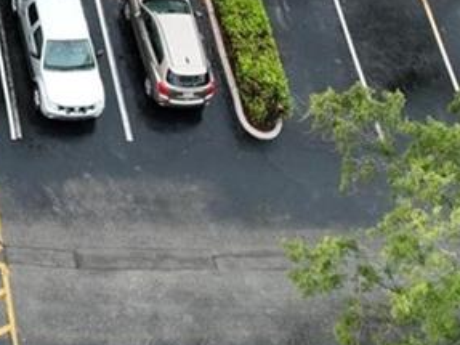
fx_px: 1780
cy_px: -408
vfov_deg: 10.0
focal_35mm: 134
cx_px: -409
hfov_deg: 13.1
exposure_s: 1/160
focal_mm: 12.29
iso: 110
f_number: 2.8
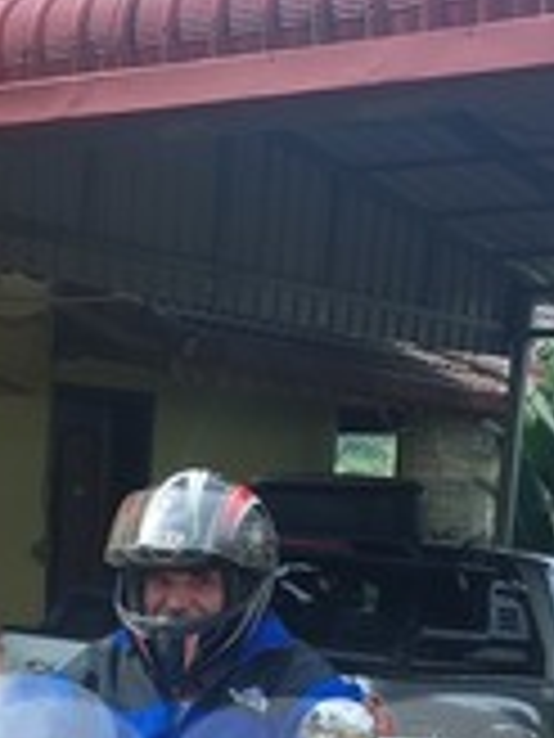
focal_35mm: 88
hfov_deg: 16.7
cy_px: 801
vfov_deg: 21.2
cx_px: 144
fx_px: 1878
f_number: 1.8
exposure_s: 1/627
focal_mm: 5.23
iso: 25
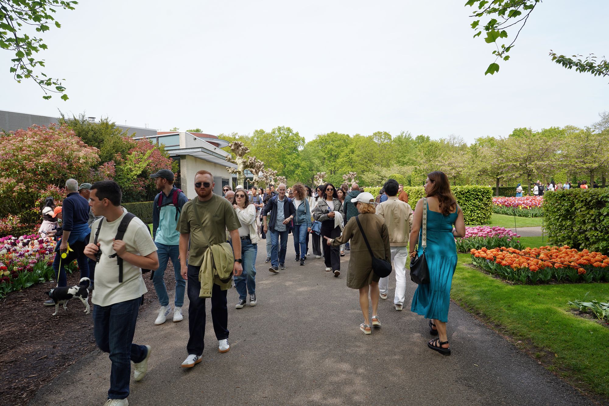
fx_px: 406
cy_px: 203
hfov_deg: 73.7
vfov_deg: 53.1
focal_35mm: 24
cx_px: 304
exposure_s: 1/100
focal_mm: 24
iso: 100
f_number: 9
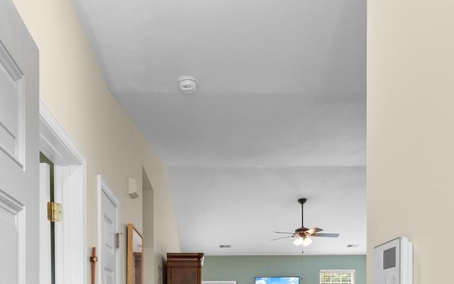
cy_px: 306
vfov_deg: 33.0
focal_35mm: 34
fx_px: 421
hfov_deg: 56.6
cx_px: 209
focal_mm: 10
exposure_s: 1/6
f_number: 4.5
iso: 100
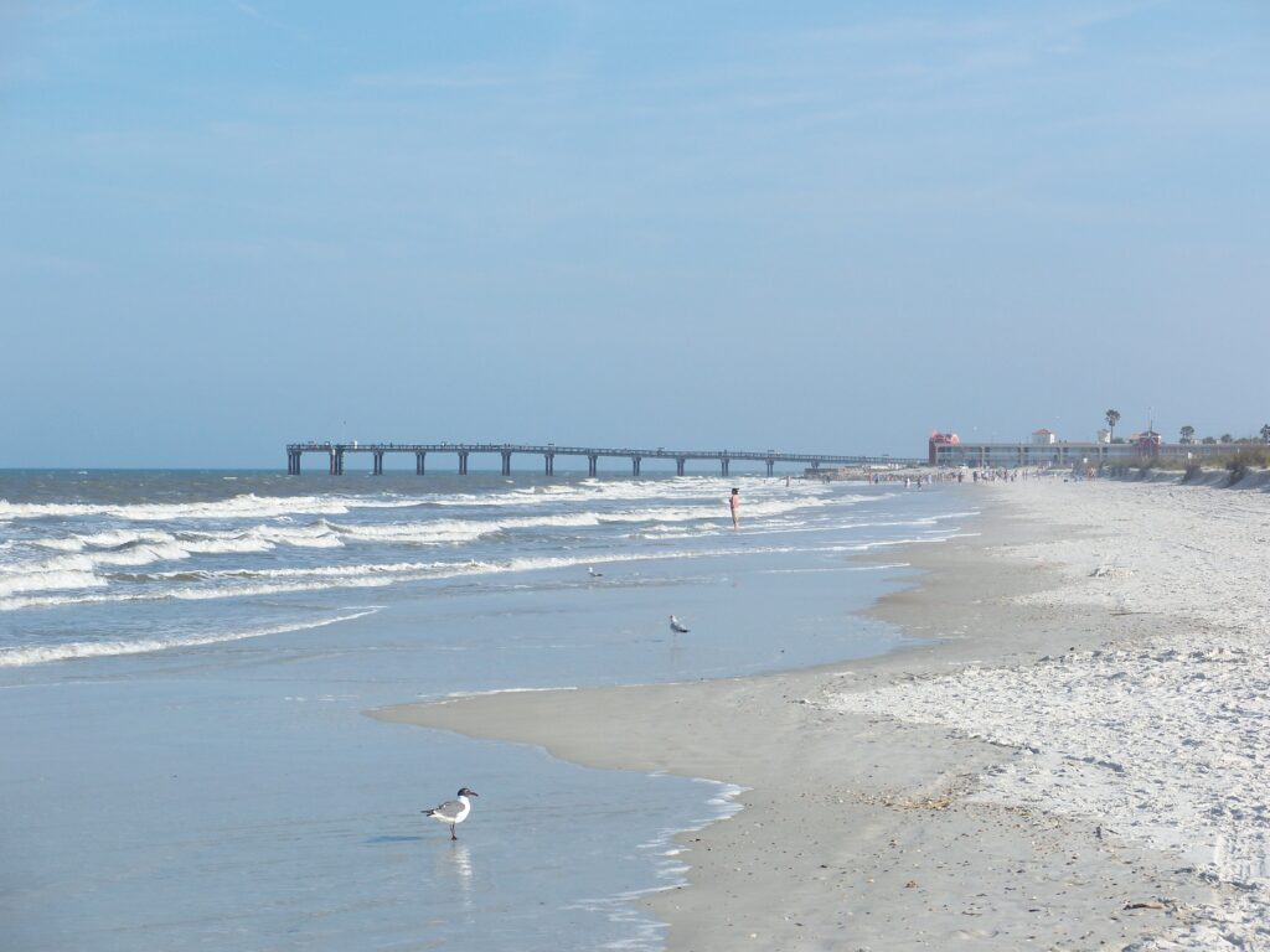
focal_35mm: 96
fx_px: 3522
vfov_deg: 15.4
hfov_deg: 20.4
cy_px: 476
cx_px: 635
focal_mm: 20.3
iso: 64
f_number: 5
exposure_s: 1/400
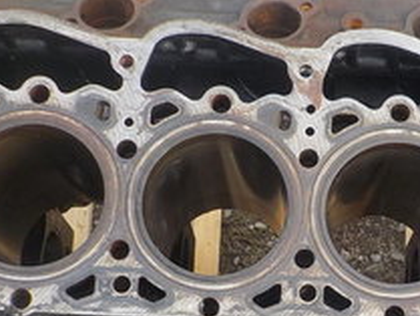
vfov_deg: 15.9
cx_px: 330
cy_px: 272
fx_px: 1117
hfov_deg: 21.1
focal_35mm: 92
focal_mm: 4.1
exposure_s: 1/320
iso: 125
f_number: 3.3
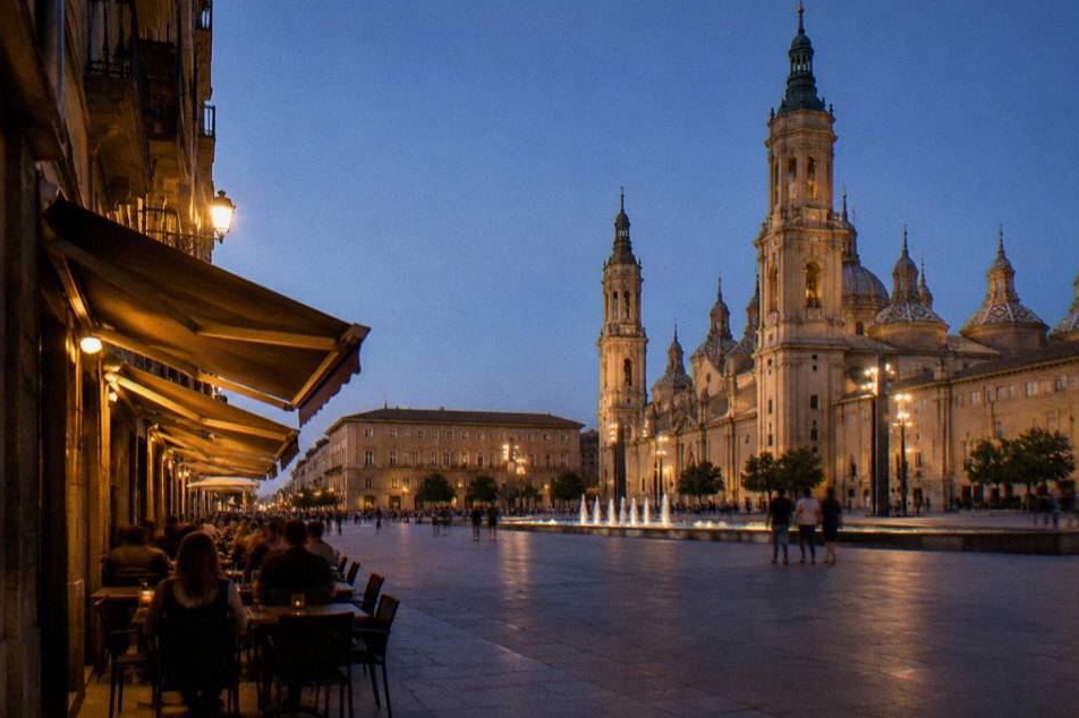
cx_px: 542
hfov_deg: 46.4
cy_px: 369
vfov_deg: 31.9
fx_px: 1258
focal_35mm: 42
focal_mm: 40
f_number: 11
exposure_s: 1/80
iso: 320
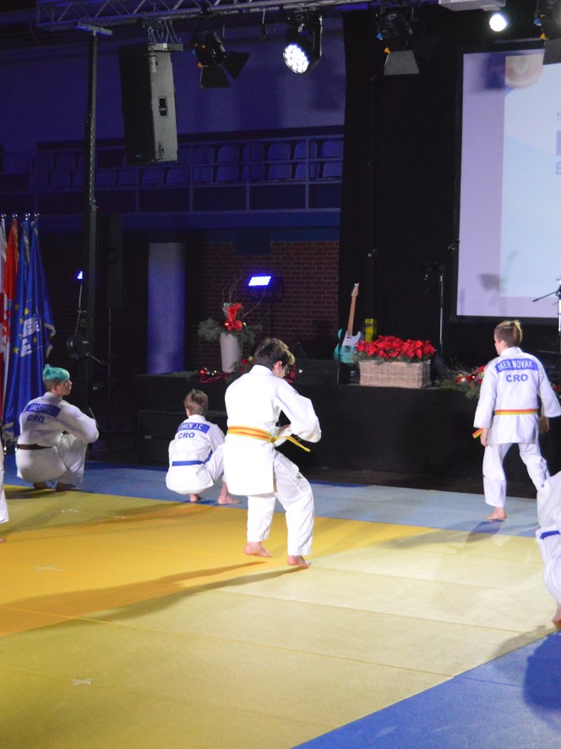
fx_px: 1600
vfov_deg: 26.3
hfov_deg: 19.9
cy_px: 376
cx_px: 214
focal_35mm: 74
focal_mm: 28
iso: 3200
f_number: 4.2
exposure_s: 1/250
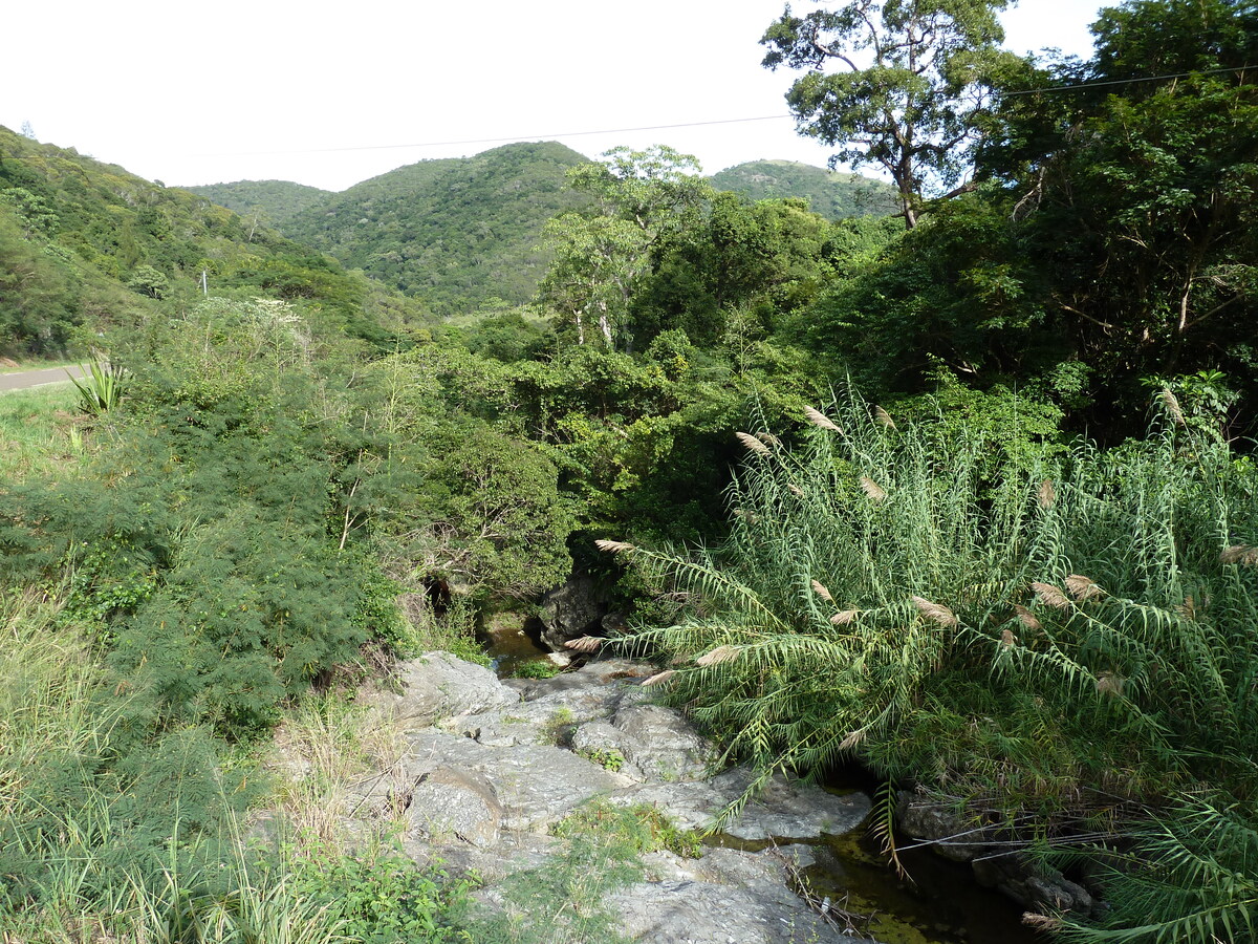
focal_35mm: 25
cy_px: 472
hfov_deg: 69.4
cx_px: 629
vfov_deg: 54.9
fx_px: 909
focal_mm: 4.1
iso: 80
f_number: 4
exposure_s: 1/125
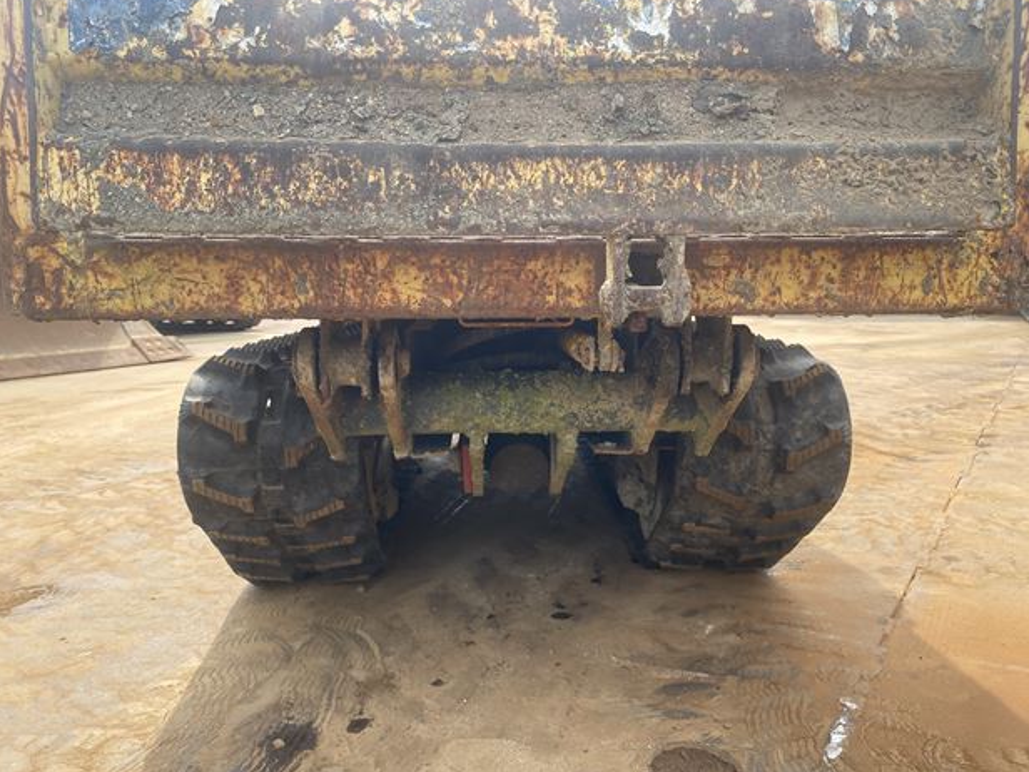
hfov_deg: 65.3
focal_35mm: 27
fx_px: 803
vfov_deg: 51.3
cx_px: 521
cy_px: 376
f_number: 1.8
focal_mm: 4.25
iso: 32
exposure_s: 1/1007
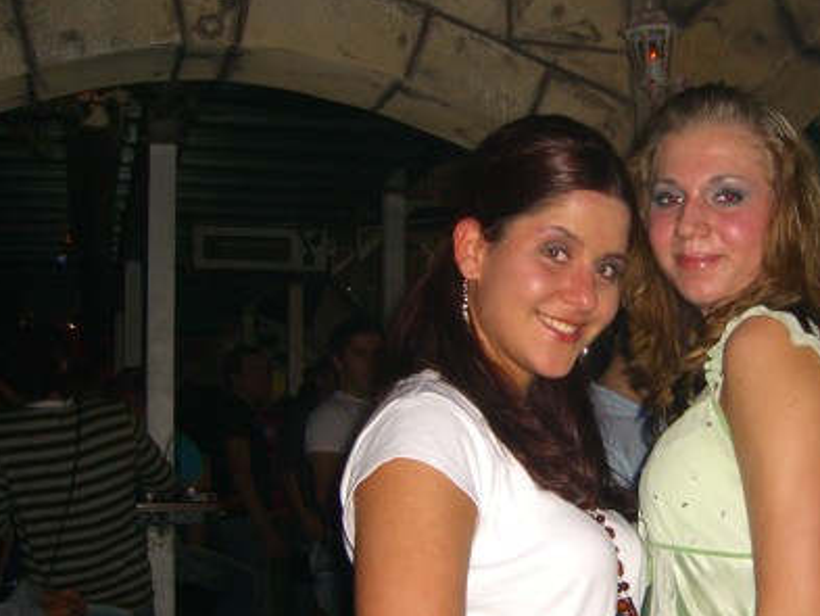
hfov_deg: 32.7
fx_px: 1374
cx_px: 593
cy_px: 359
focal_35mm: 58
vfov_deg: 25.2
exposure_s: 1/60
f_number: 2.8
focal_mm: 7.9
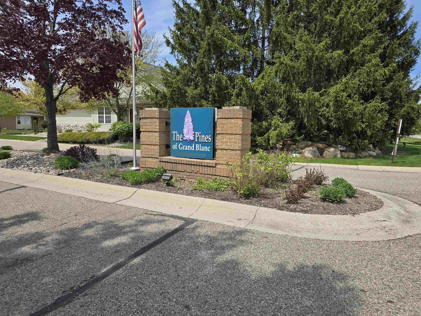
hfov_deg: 73.9
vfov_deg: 58.9
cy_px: 158
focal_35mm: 23
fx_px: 280
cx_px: 210
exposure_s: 1/720
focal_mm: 6.3
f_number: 1.7
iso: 12
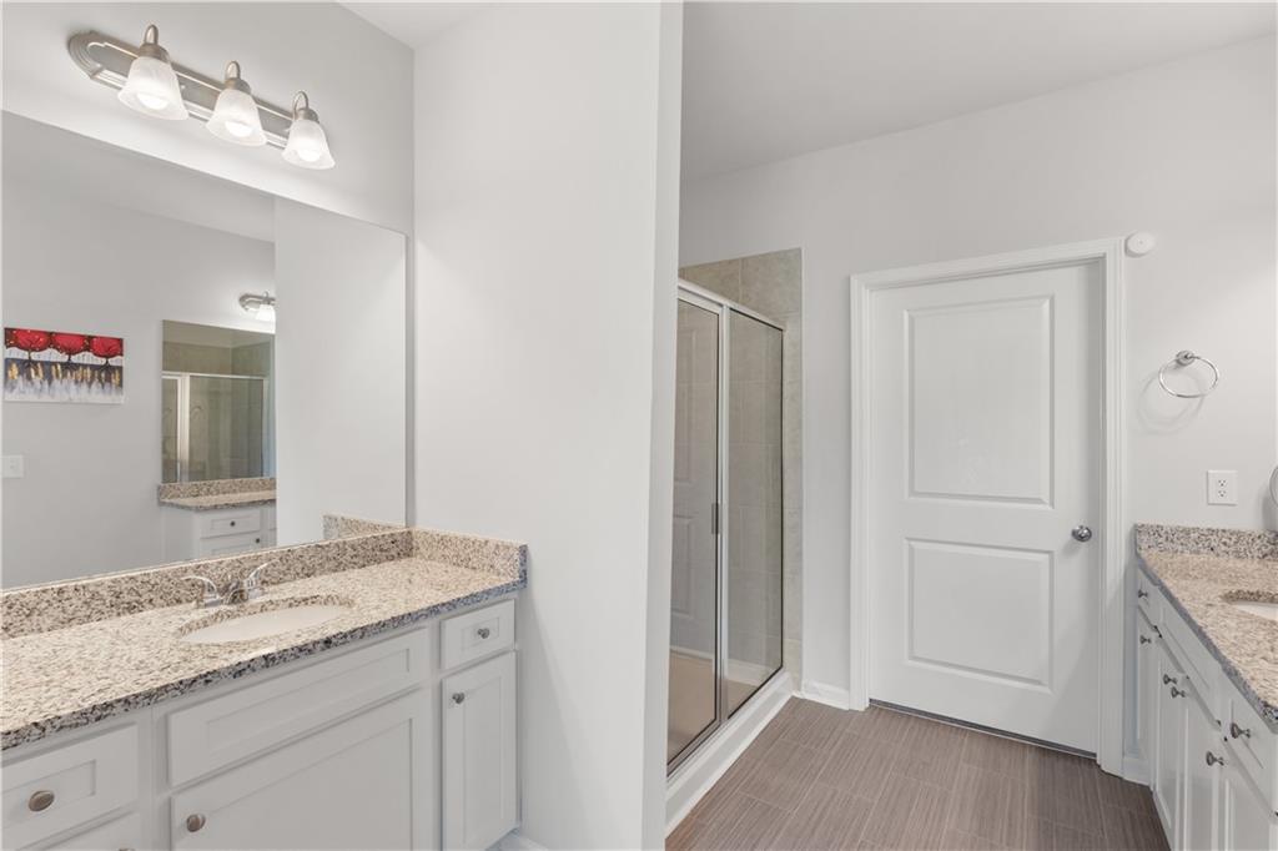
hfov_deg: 95.0
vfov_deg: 72.0
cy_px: 426
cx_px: 639
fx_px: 586
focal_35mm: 16
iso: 400
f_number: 8
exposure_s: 1/3
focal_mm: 11
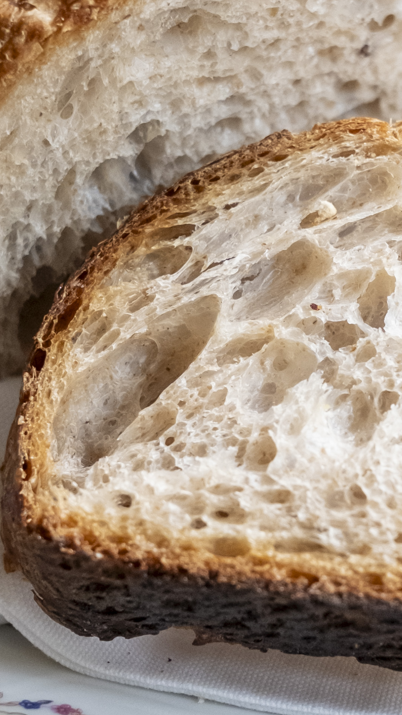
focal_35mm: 157
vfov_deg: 13.7
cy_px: 323
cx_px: 253
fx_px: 2976
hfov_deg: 7.7
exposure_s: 1/400
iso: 800
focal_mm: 24.9
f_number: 2.2
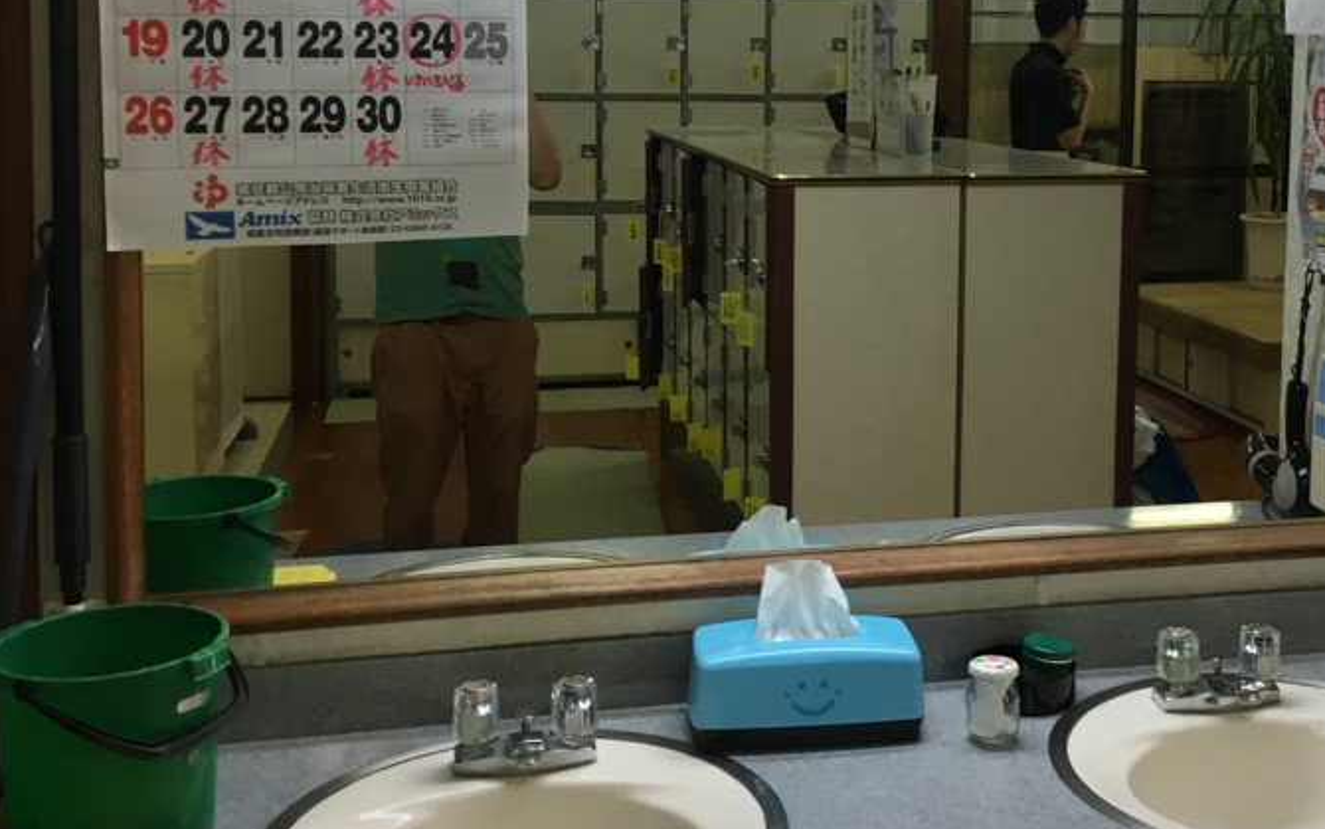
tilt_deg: -5.3
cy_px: 180
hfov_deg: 42.1
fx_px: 1697
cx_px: 882
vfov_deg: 27.0
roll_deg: -1.7
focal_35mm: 47
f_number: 2.2
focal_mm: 4.15
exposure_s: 1/33
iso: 80
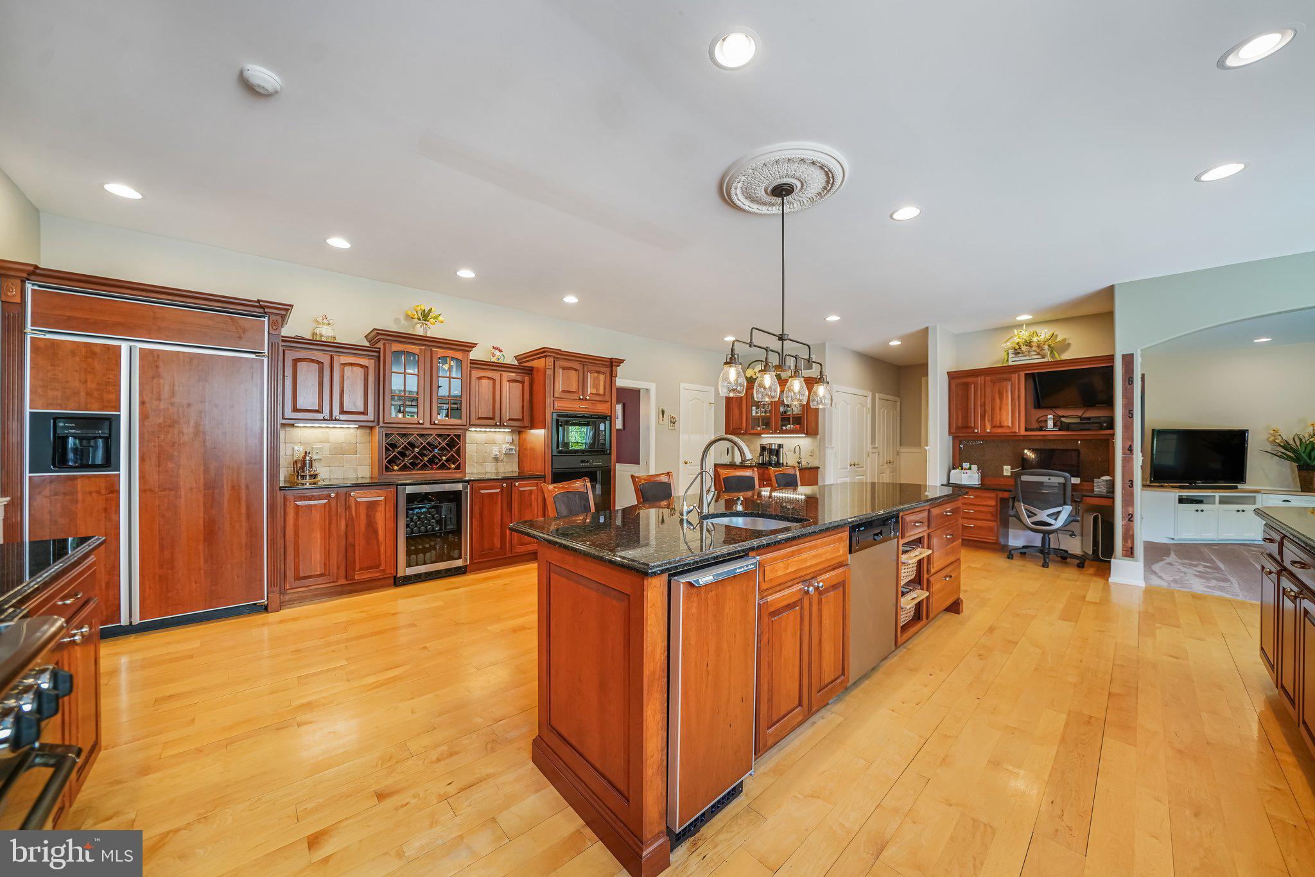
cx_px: 658
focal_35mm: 12
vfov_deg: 90.0
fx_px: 438
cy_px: 438
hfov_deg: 112.6
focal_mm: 12
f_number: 4
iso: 100
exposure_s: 1/30
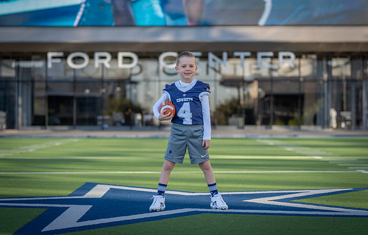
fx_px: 950
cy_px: 123
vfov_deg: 14.1
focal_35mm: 94
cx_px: 184
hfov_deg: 21.9
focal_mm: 91
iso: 100
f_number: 2.8
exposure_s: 1/500
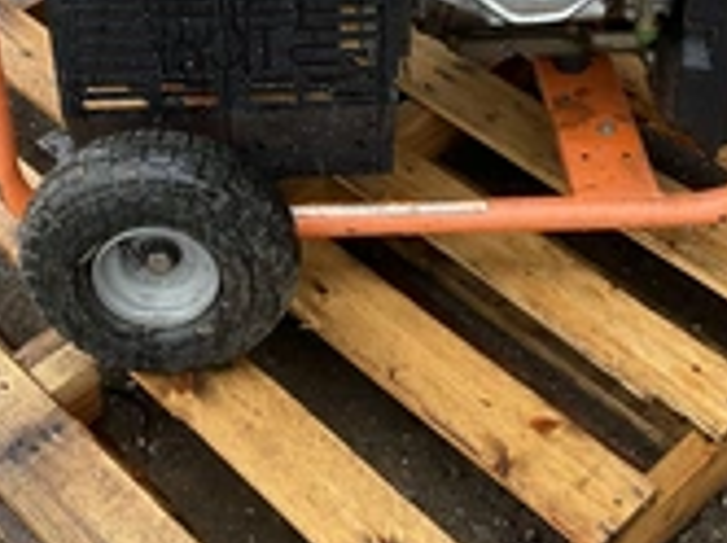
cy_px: 4
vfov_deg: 20.3
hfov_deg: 27.7
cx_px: 263
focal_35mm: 70
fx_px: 1468
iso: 25
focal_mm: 3
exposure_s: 1/122
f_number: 1.8
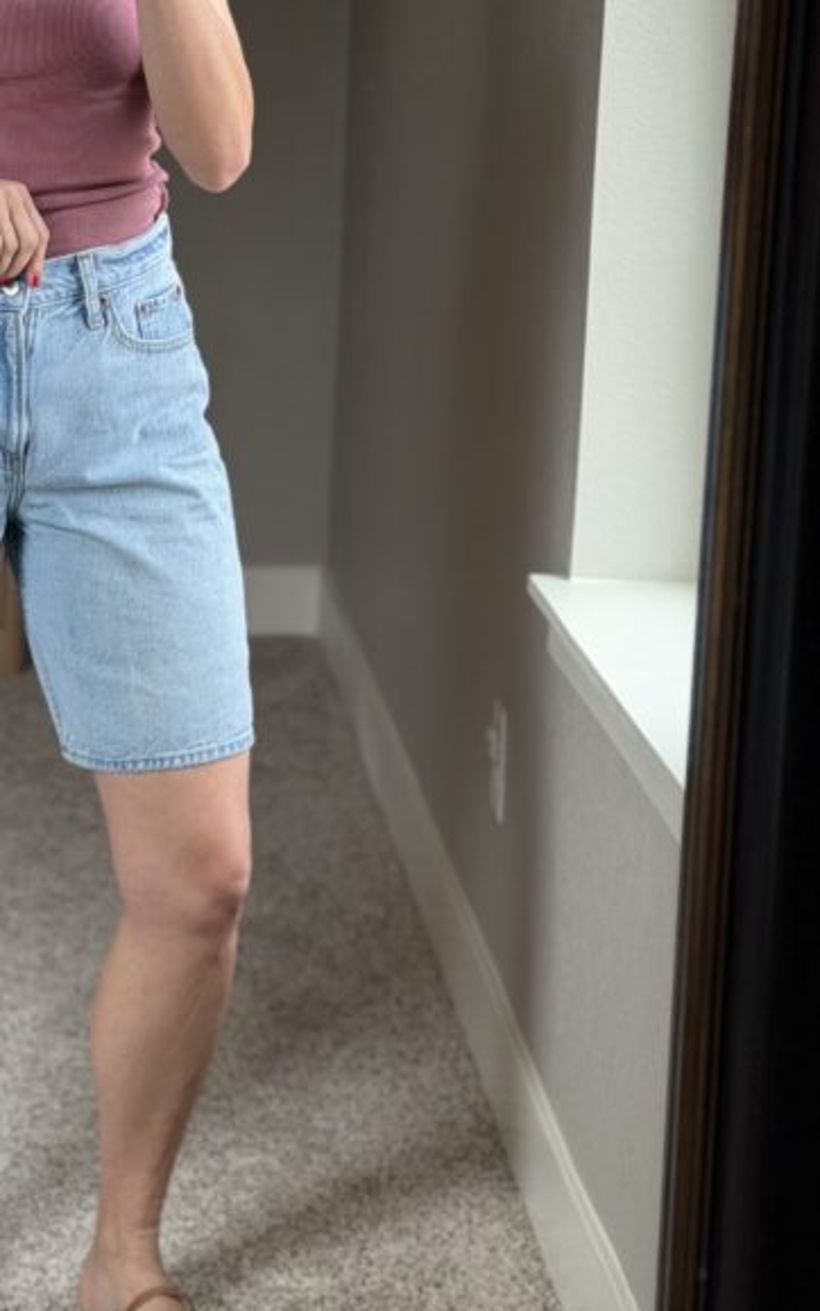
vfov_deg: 23.0
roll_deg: -2.2
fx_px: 3217
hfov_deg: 14.5
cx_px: 217
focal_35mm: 90
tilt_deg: -21.0
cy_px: 543
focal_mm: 6.76
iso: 64
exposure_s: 1/132
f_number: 1.78
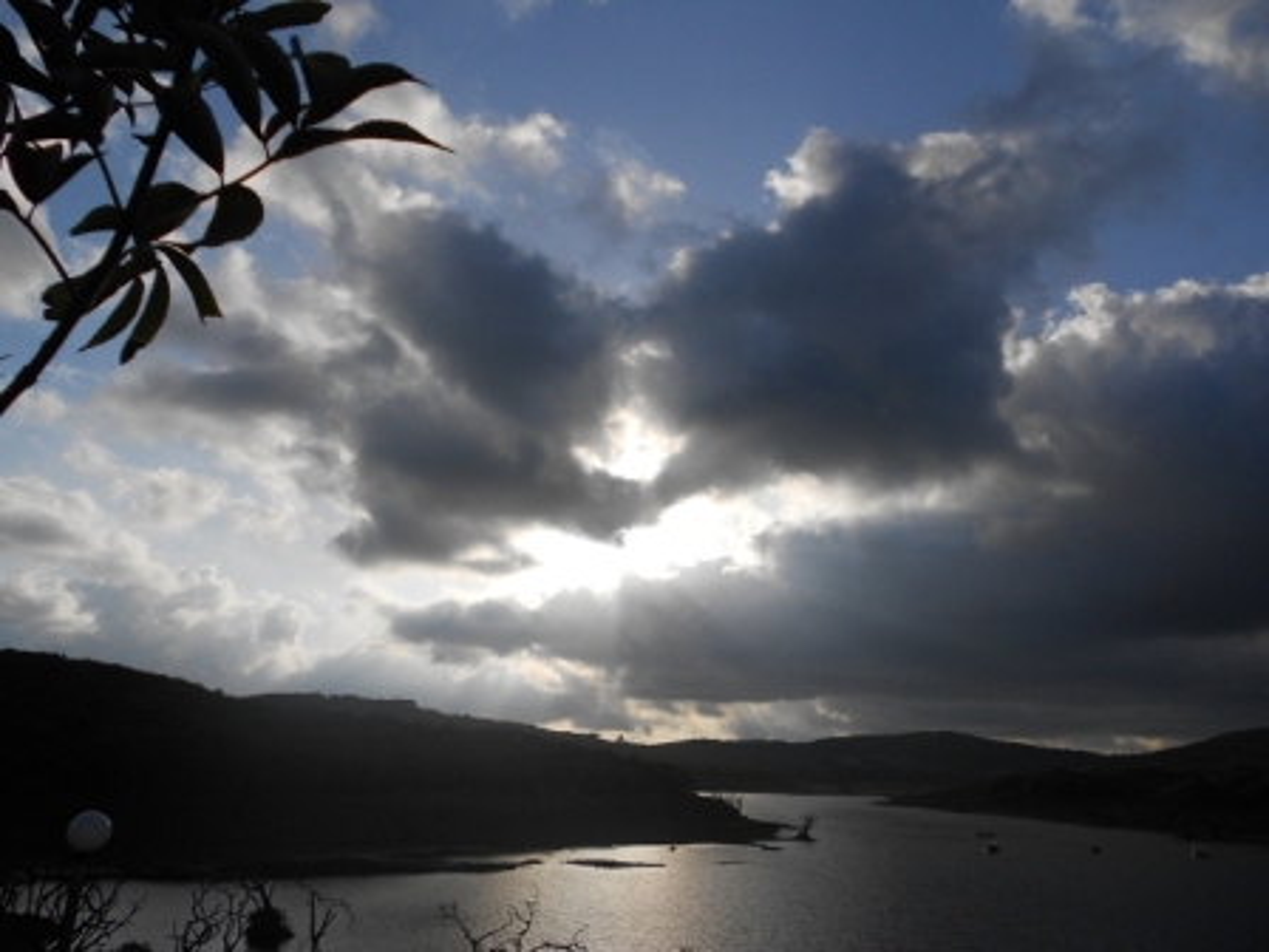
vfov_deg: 53.1
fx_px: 953
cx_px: 634
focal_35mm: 26
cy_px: 476
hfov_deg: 67.3
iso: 80
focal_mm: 4.6
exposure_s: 1/500
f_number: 8
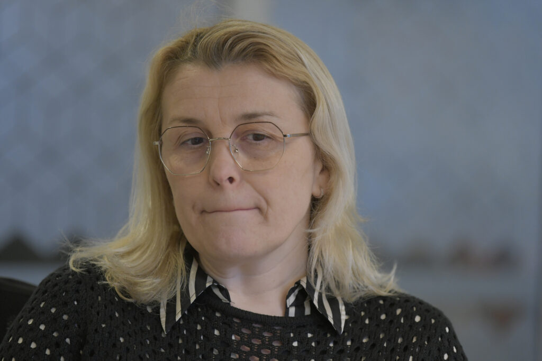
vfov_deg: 8.1
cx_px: 271
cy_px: 180
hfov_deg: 12.1
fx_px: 2560
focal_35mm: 170
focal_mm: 170
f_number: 3.2
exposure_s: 1/250
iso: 2000
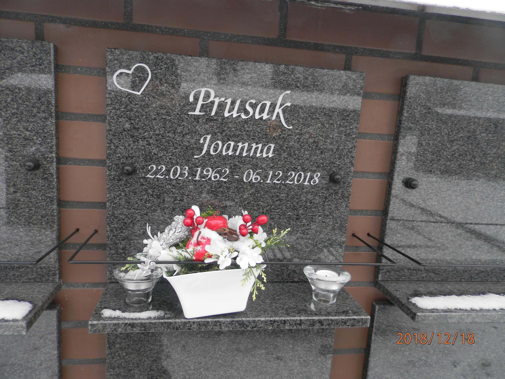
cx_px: 252
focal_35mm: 25
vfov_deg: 54.9
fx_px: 365
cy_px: 190
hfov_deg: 69.4
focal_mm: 4.5
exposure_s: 1/30
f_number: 3.1
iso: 80
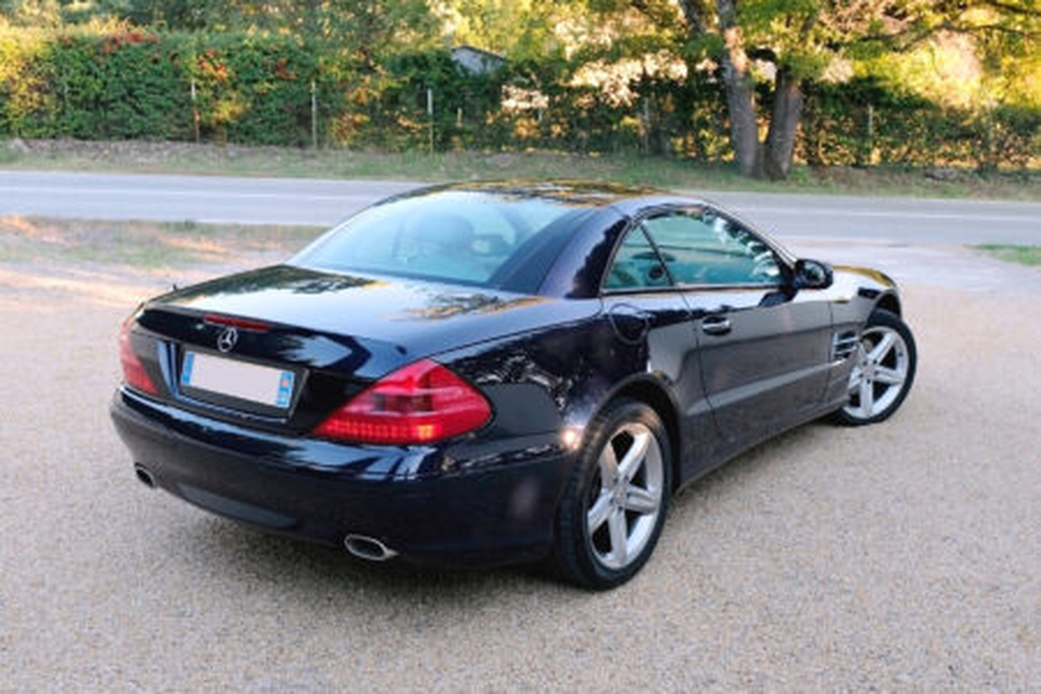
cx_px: 520
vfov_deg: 43.6
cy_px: 347
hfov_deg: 61.9
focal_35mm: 30
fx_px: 867
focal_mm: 20
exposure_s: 1/150
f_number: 4.5
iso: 400
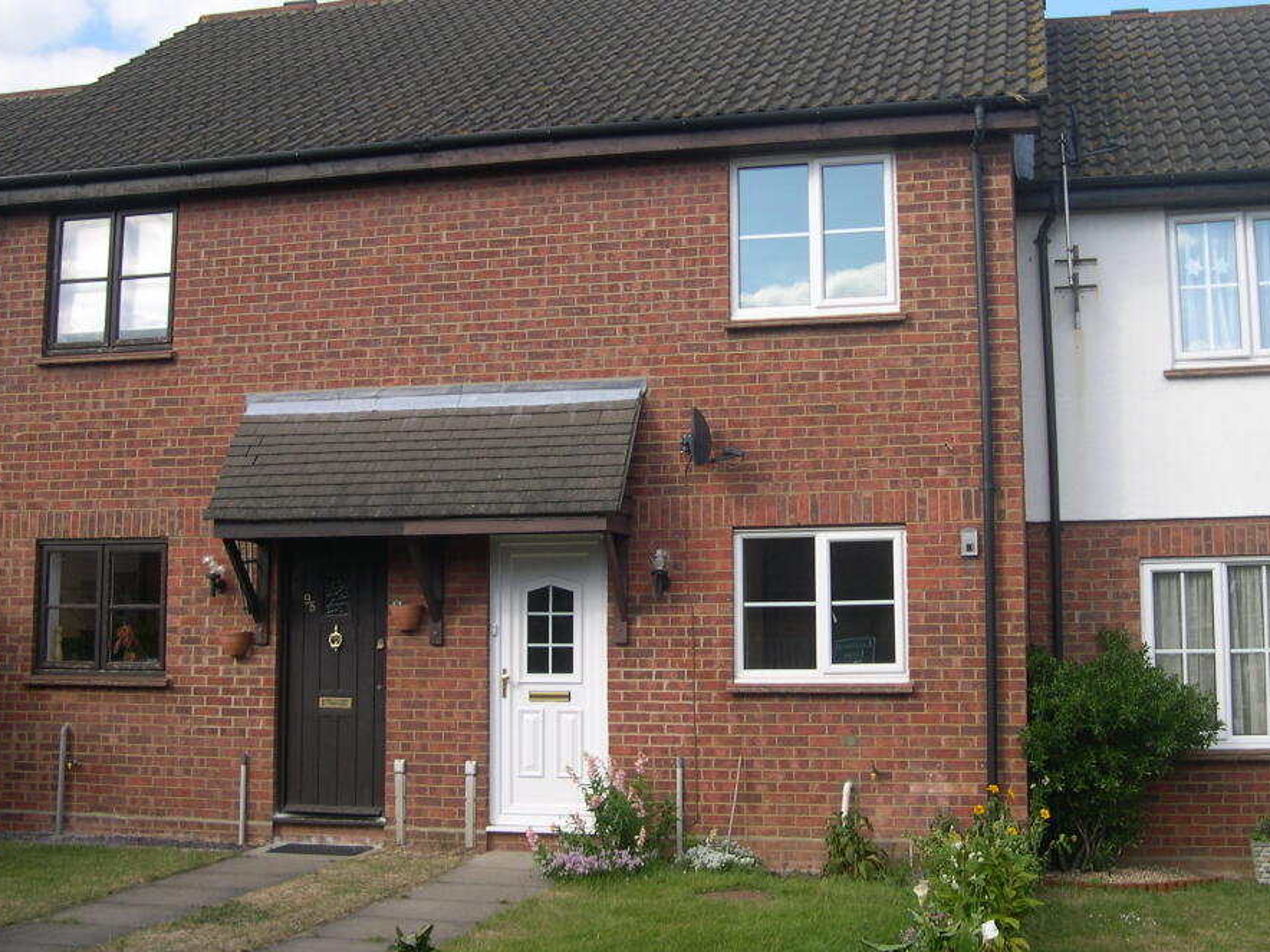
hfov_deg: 42.9
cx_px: 669
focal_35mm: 44
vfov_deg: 32.8
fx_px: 1614
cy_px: 425
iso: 100
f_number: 2.8
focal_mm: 8
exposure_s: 1/579
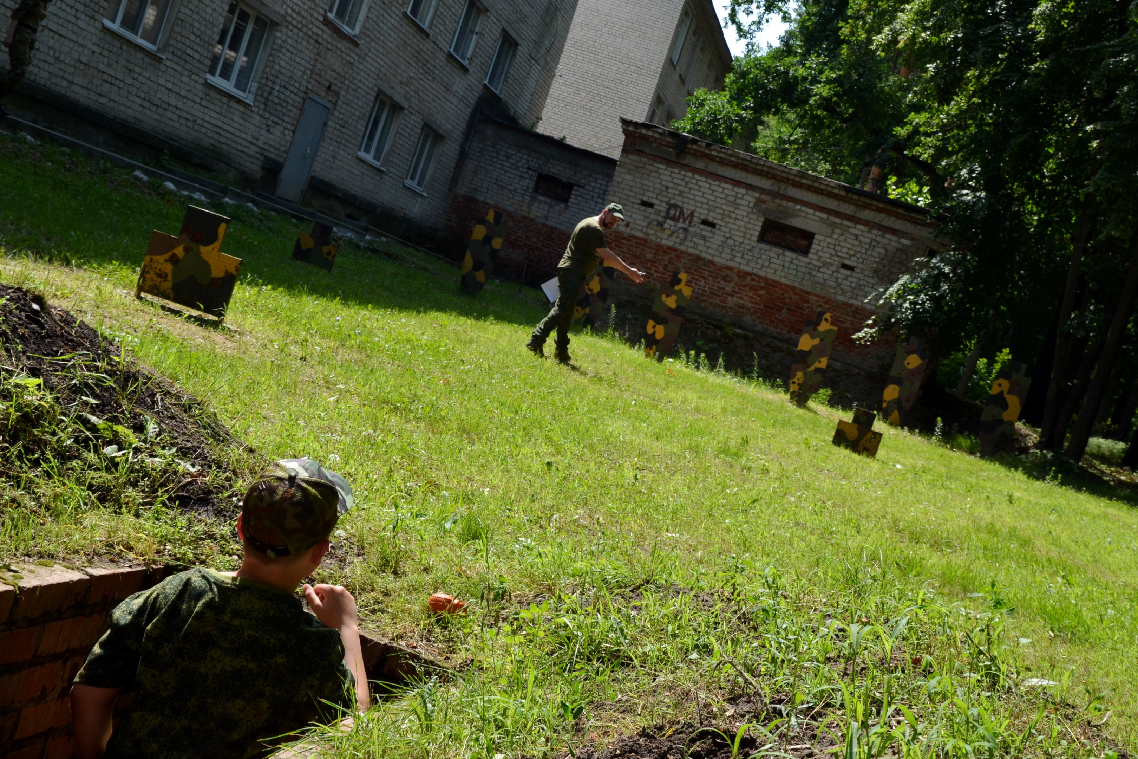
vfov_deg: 26.5
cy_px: 397
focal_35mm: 51
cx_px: 537
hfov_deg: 38.9
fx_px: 1612
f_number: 8
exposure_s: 1/250
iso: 200
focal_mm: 32
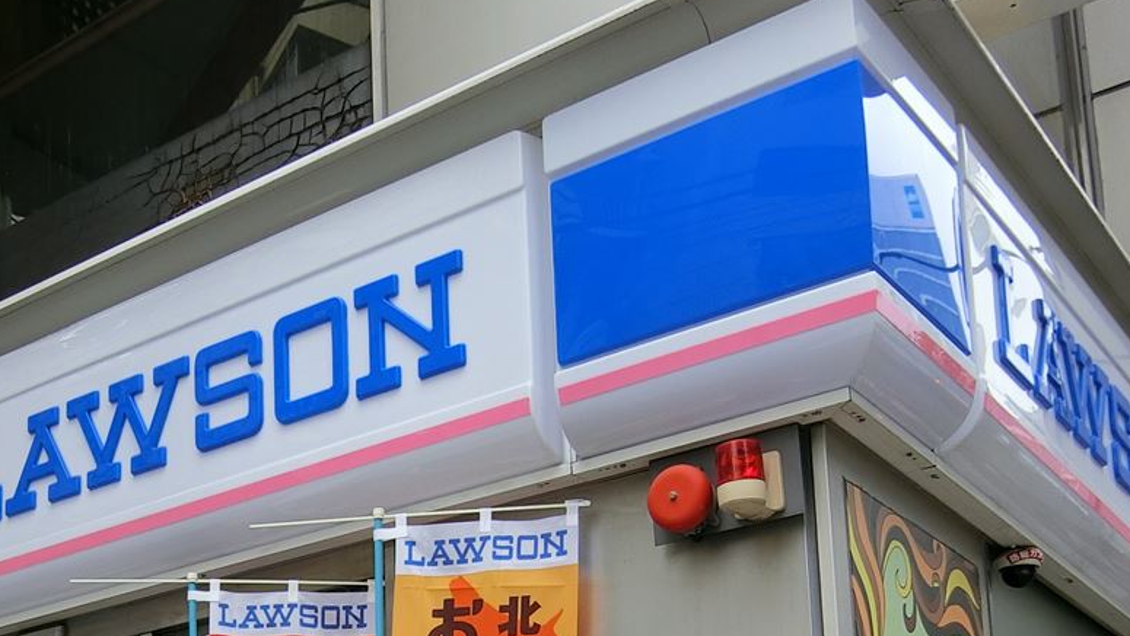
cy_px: 786
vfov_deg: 20.6
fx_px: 1618
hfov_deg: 37.3
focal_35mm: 54
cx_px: 251
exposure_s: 1/125
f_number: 3
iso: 100
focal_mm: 5.13
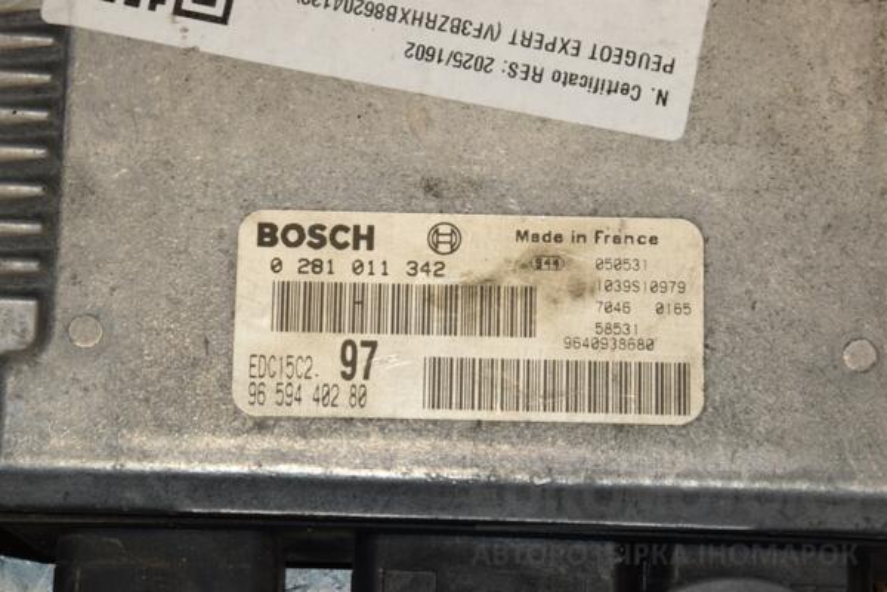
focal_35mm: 158
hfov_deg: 13.0
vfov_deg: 8.7
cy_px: 296
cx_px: 444
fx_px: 3880
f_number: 13
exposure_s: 1/200
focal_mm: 105
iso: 800
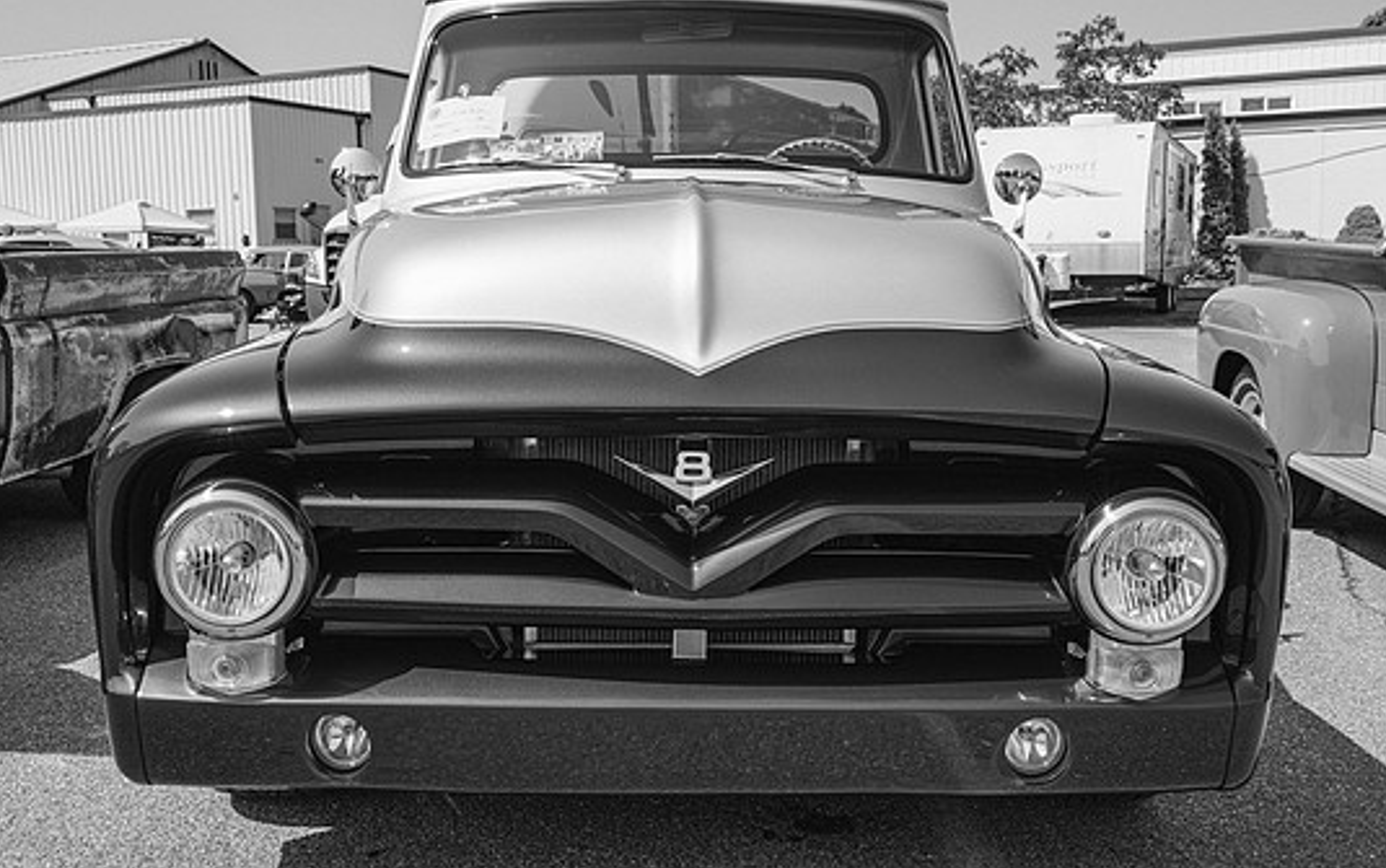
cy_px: 408
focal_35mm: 38
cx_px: 692
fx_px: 1436
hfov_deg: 51.5
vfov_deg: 33.6
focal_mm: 33
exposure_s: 1/250
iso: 160
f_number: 10
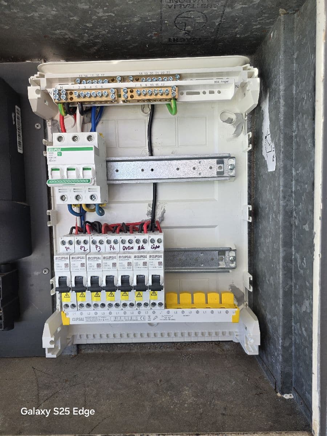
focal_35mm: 23
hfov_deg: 58.9
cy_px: 218
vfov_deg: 73.9
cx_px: 164
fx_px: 290
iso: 40
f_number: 1.7
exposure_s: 1/182
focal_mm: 6.3
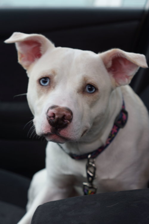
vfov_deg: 27.0
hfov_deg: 18.2
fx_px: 466
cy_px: 112
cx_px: 74
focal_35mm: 75
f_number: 4
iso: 125
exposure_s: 1/80
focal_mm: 50
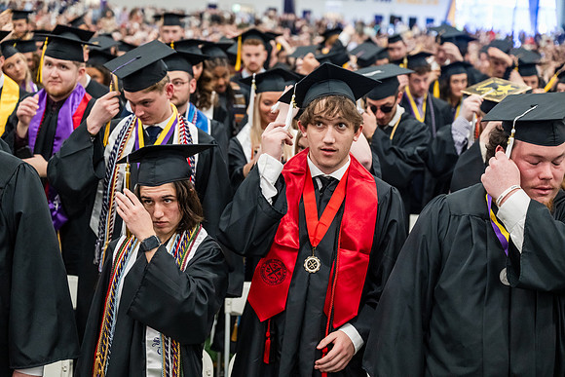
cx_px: 282
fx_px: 1099
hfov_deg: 28.8
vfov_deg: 19.5
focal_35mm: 70
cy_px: 188
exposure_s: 1/200
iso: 4000
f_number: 3.5
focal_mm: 70
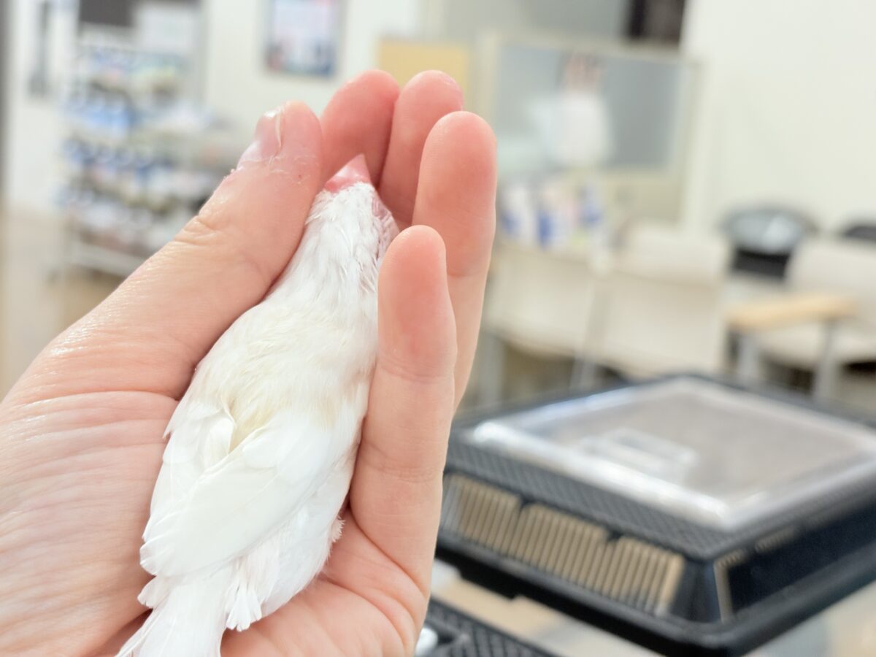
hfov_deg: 36.8
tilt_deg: -10.6
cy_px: 328
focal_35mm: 52
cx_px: 438
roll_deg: -4.9
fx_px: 1316
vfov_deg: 28.0
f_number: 1.6
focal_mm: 5.96
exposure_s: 1/100
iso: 80
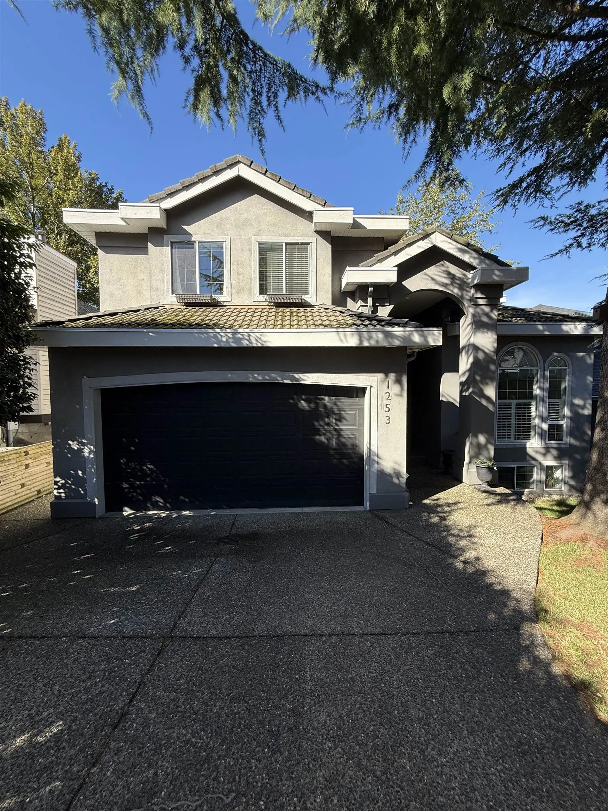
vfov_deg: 102.1
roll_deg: -0.4
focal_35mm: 14
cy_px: 406
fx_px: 328
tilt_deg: -2.2
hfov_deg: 85.7
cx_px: 304
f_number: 2.2
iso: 50
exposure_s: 1/631
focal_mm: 2.22
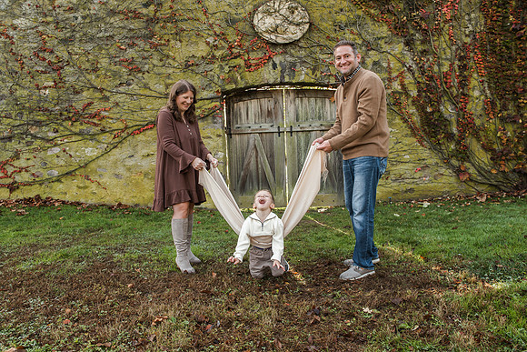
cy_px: 180
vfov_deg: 47.9
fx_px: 396
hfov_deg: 67.3
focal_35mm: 27
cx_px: 255
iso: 1000
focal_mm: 26
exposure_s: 1/400
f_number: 5.6
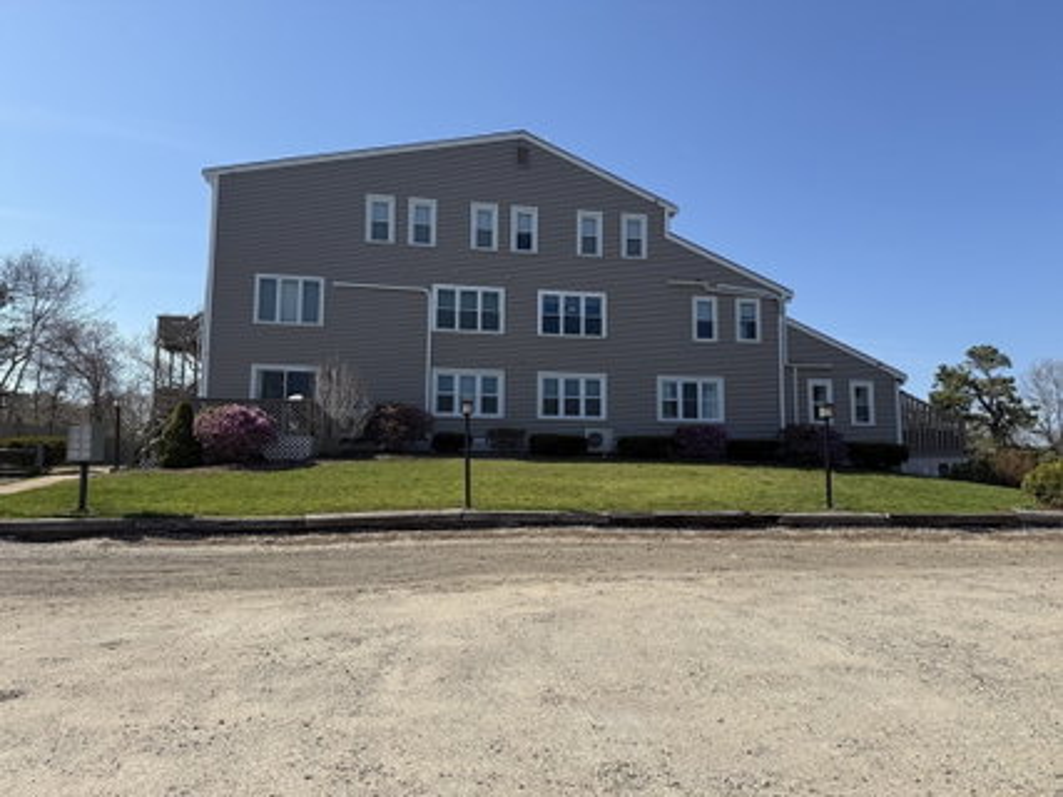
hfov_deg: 71.6
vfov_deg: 56.8
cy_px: 398
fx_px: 737
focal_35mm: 24
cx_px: 532
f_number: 1.78
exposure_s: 1/4167
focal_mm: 6.76
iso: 80
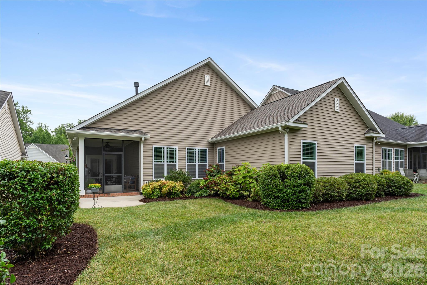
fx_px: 237
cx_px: 214
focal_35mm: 20
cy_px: 142
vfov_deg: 61.9
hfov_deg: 84.0
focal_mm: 20
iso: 100
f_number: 7.1
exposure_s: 1/160
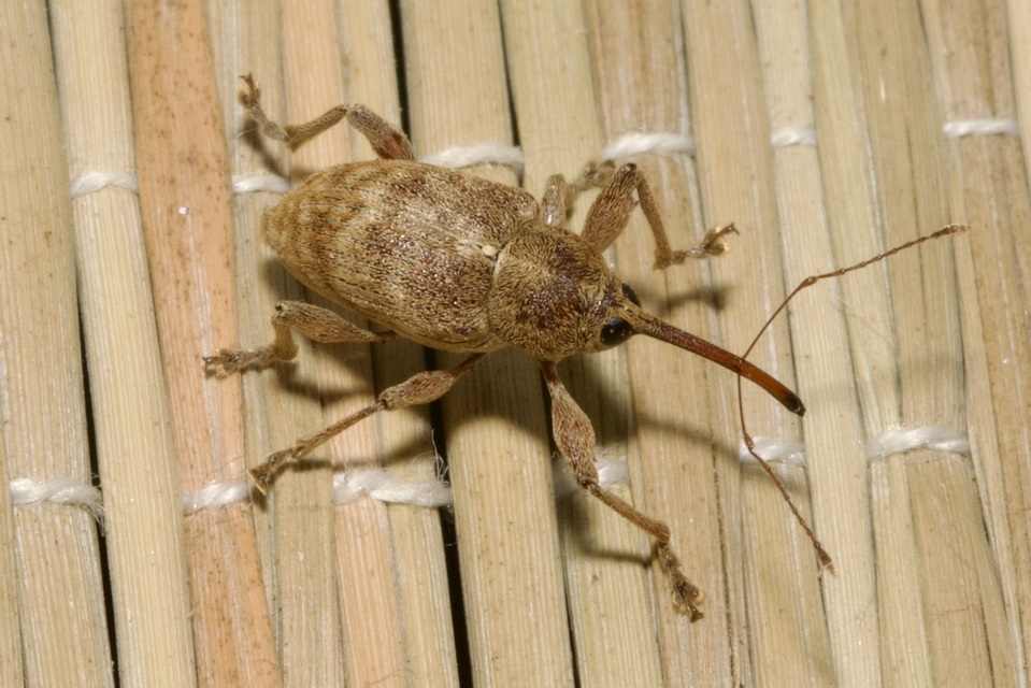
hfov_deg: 13.0
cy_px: 344
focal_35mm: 158
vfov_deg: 8.7
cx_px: 516
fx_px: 4512
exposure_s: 1/60
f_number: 32
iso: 250
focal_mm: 105
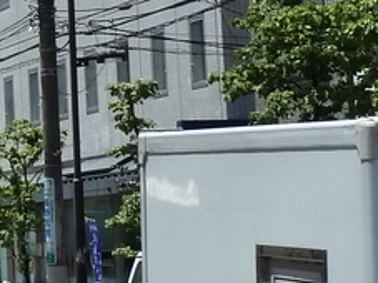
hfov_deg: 7.2
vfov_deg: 5.8
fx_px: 2772
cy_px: -163
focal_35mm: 254
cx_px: -613
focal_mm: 7.9
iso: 200
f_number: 5
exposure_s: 1/400
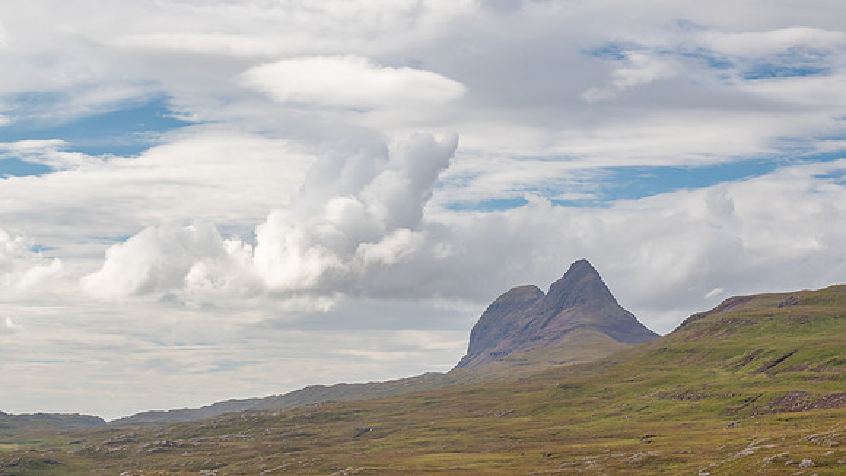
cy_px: 367
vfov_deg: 15.4
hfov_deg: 27.2
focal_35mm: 78
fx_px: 1751
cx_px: 414
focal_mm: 31
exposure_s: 1/200
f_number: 7.1
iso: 200
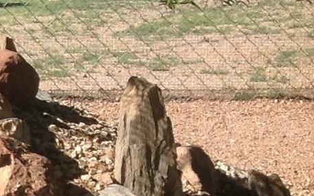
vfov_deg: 6.2
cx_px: -492
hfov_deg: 8.8
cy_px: 177
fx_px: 1805
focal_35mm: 211
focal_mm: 4.28
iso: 50
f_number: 2.4
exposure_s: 1/1513
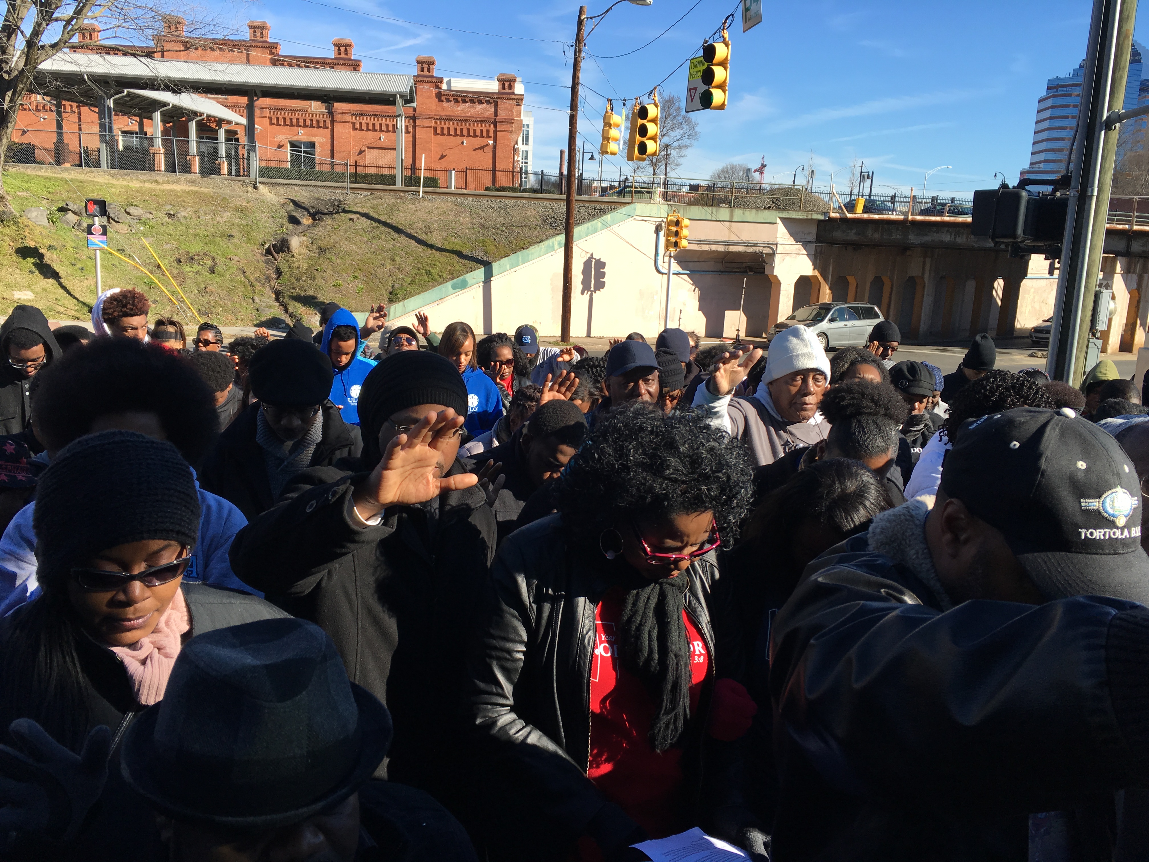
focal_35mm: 29
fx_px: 963
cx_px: 574
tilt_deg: -9.3
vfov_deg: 48.2
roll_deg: -2.8
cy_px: 431
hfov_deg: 61.7
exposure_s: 1/916
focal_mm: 4.15
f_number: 2.2
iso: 25
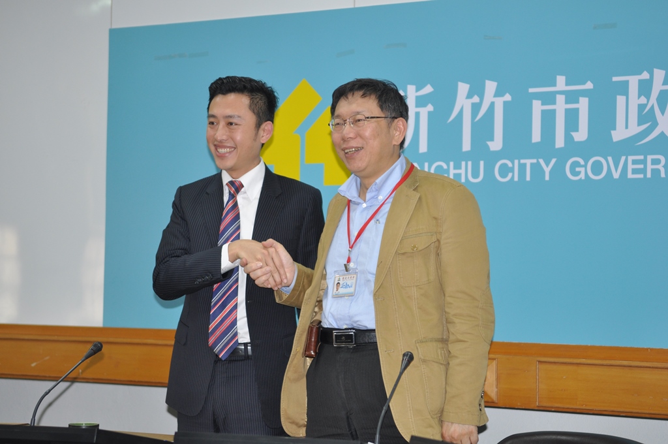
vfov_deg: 16.5
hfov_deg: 24.6
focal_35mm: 82
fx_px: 1529
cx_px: 334
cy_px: 222
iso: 400
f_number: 3.5
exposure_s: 1/60
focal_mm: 55
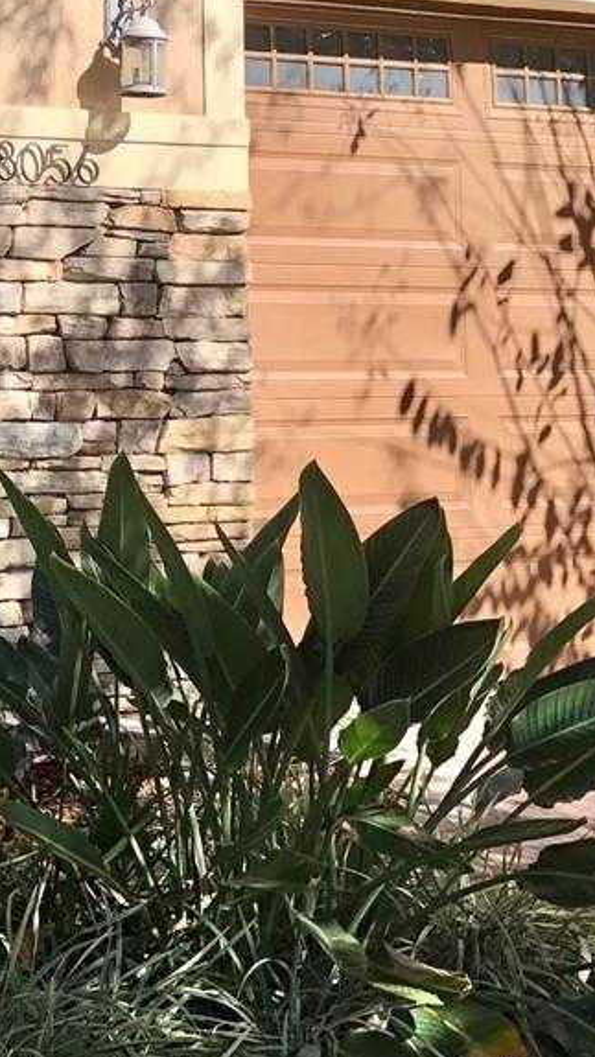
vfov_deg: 23.9
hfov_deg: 14.0
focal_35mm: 85
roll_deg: -0.1
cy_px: -6
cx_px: -4
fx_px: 2383
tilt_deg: +7.6
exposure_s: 1/960
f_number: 1.8
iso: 20
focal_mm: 4
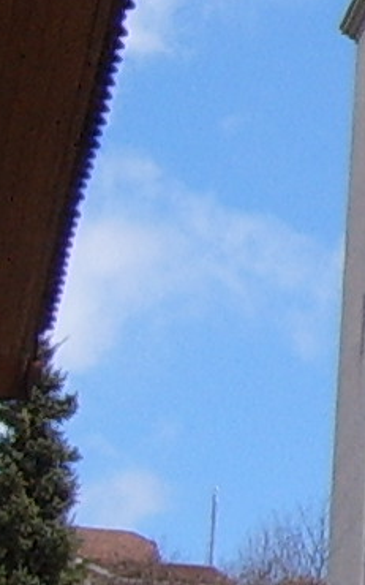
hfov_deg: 4.9
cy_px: 225
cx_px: 1416
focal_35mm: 241
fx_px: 3839
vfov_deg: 8.7
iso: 63
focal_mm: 6.2
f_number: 6
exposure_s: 1/350
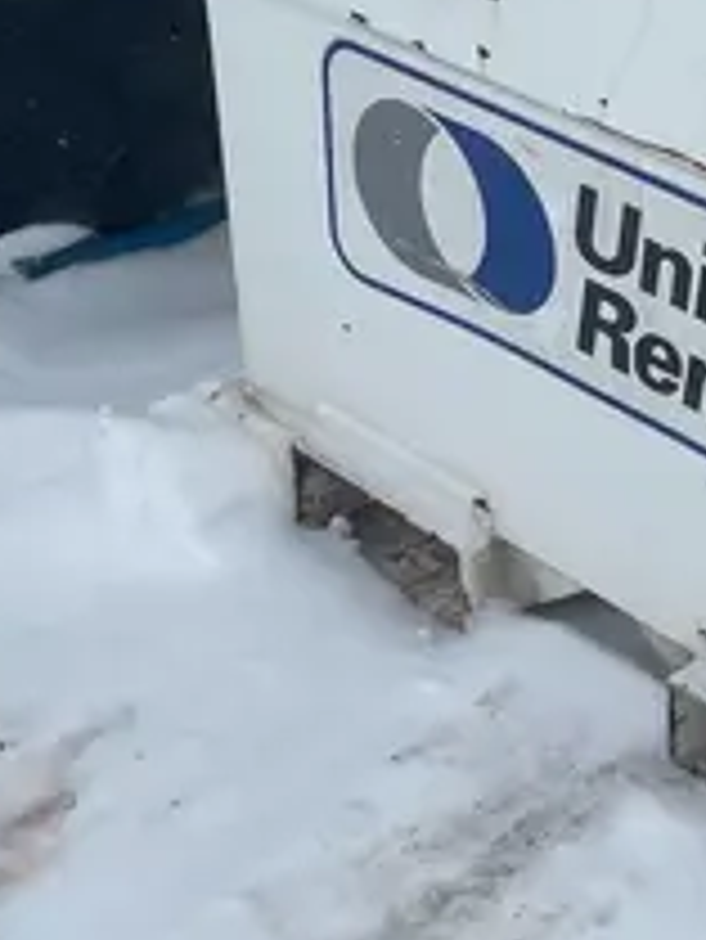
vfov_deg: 20.8
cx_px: 1025
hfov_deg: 15.2
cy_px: -2
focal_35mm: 91
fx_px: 2472
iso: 32
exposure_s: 1/5556
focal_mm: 4.2
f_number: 1.6
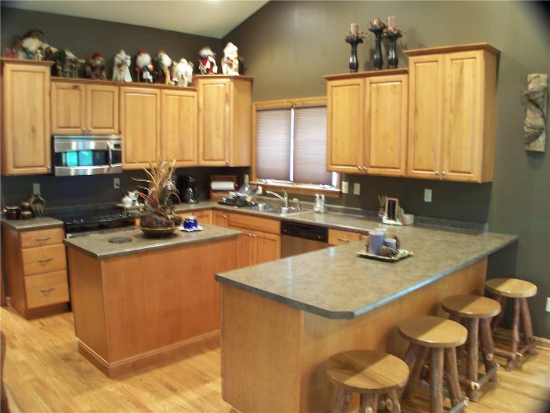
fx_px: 604
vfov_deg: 37.7
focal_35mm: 38
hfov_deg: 49.0
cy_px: 206
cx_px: 275
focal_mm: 6.3
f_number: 2.8
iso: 140
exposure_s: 1/4
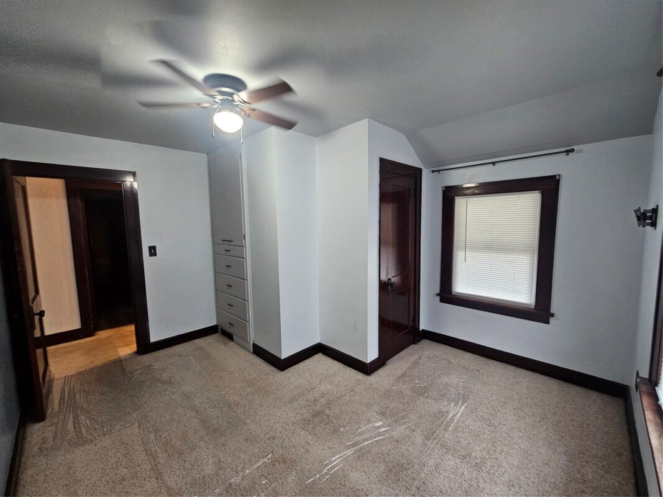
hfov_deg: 106.2
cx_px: 332
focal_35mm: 13
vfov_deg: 89.9
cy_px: 248
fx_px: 249
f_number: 2.2
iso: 320
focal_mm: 2.2
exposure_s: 1/30
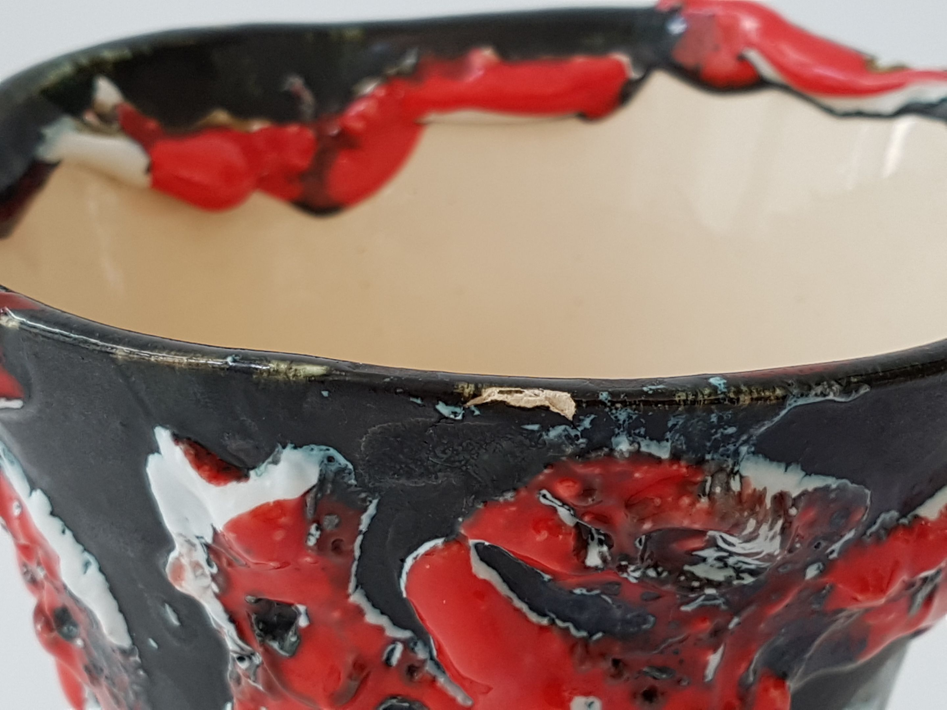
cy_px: 355
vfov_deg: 53.1
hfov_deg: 67.3
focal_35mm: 26
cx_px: 474
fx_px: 711
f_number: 1.7
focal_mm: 4.2
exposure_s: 1/100
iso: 64
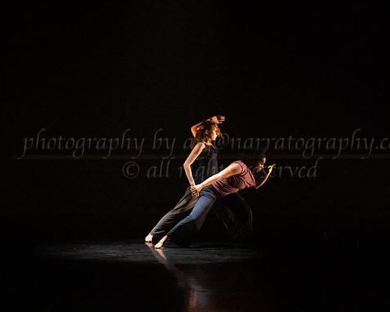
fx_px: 1385
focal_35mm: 120
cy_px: 160
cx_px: 213
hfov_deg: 16.0
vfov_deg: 12.9
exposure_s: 1/320
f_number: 3.5
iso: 4000
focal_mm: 75
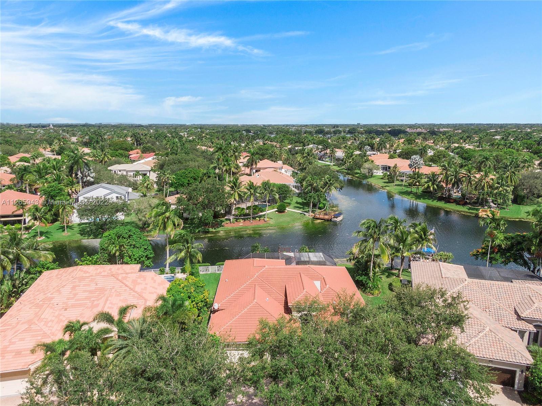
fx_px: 376
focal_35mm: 24
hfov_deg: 71.6
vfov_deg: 56.8
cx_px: 271
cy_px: 203
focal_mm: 4.39
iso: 110
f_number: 2.8
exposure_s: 1/2000
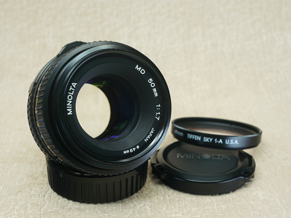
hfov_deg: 30.7
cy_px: 109
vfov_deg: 23.3
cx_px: 142
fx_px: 530
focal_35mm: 63
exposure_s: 1.3
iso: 100
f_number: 9
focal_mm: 39
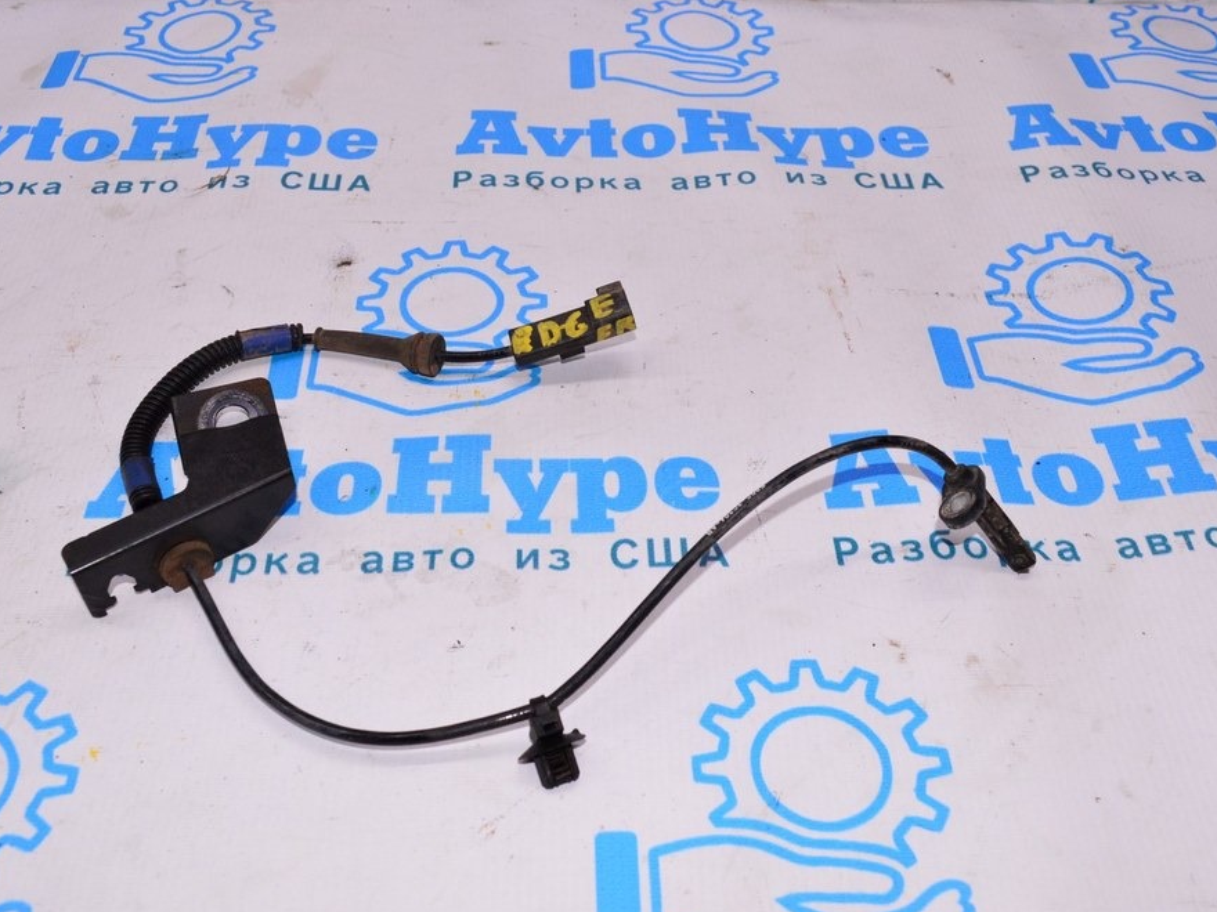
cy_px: 469
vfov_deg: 37.2
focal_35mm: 39
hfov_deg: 48.3
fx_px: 1356
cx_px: 591
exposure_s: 1/200
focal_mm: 23
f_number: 8
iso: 1600
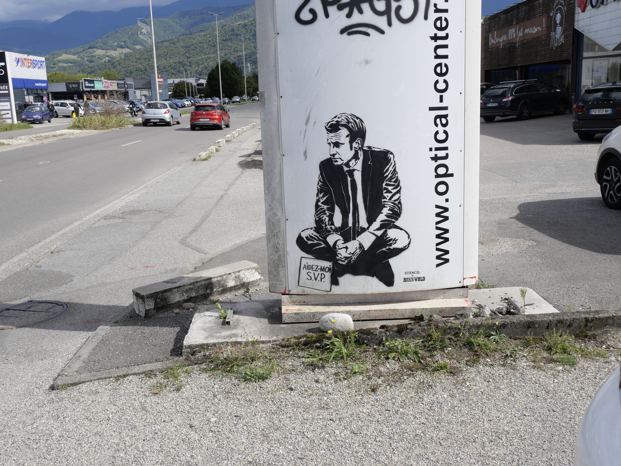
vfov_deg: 39.7
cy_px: 233
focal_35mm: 36
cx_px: 310
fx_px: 646
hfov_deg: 51.4
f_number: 7.1
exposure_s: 1/320
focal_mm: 18
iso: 200
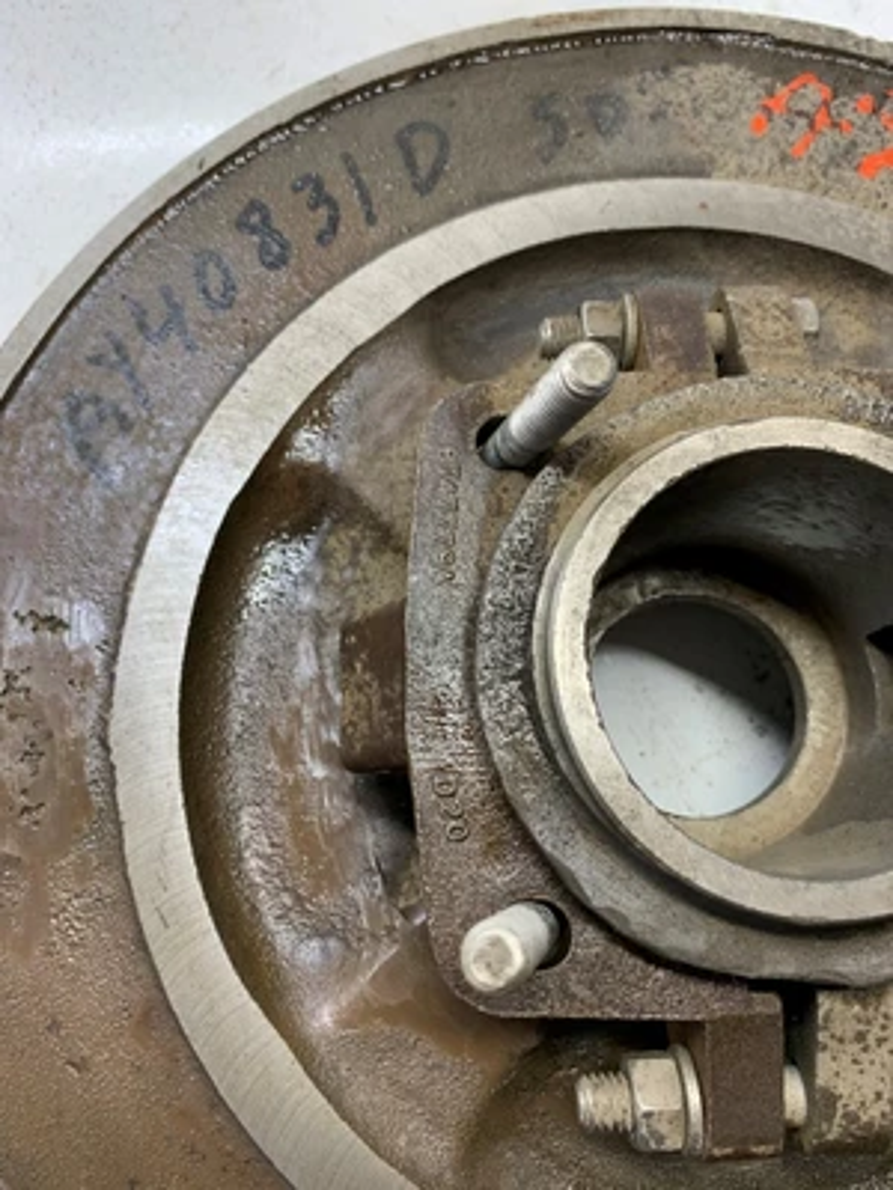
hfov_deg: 53.1
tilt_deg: -78.1
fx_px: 894
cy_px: 595
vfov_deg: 67.3
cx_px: 446
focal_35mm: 26
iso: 80
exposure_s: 1/121
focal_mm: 4.25
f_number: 1.8
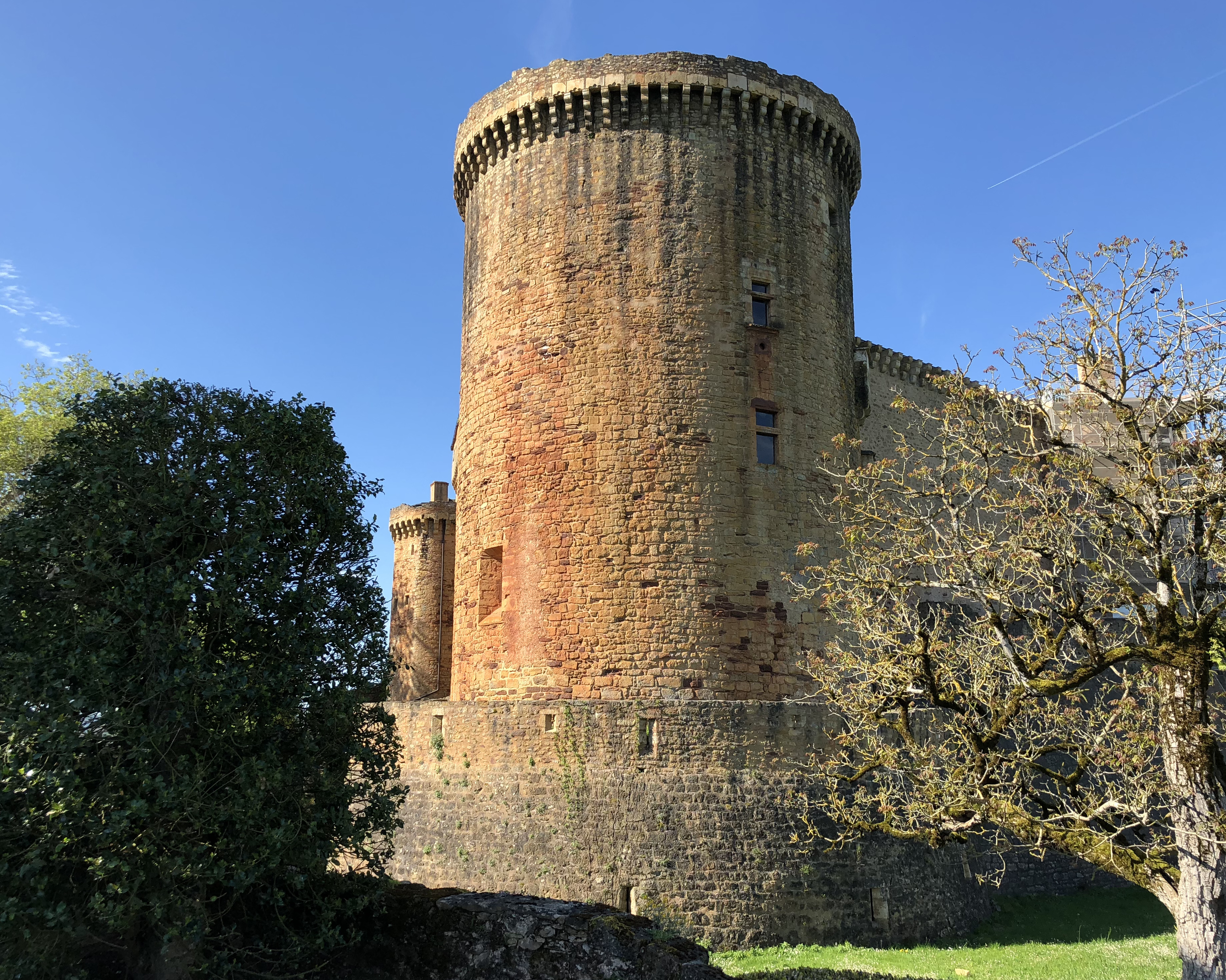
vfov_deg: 48.5
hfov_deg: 58.8
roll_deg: +0.4
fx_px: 1089
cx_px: 592
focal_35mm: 30
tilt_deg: +14.5
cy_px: 485
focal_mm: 4
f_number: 1.8
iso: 20
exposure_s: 1/960
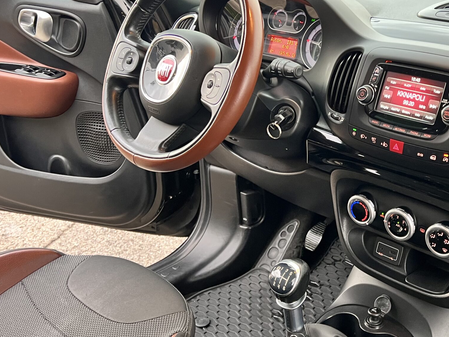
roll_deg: +1.3
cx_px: 339
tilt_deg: -26.0
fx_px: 571
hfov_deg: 41.6
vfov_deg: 32.9
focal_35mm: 44
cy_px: 170
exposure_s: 1/60
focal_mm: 5.7
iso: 250
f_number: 1.5
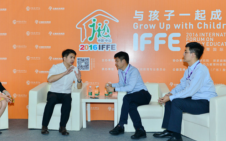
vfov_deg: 28.6
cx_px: 102
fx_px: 277
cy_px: 71
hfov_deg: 44.3
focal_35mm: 45
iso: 800
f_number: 3.5
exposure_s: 1/60
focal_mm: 35
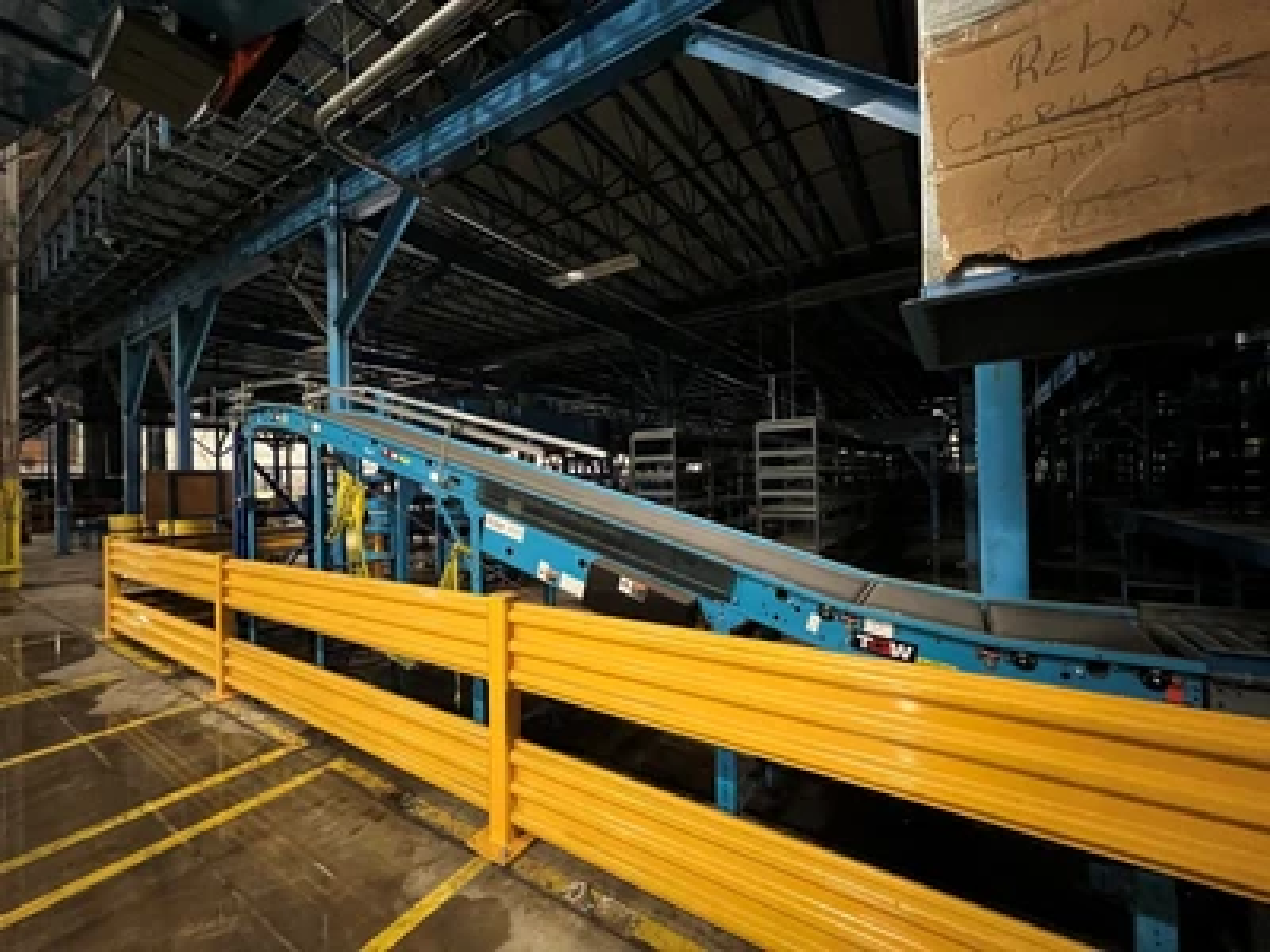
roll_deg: +2.0
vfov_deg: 89.9
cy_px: 476
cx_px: 635
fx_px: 477
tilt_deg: -0.2
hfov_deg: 106.2
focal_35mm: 13
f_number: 1.8
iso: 1000
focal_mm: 1.57
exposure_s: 1/30
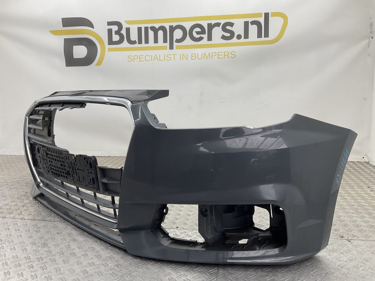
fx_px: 314
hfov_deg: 61.7
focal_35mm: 29
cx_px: 188
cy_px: 140
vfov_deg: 48.2
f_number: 1.8
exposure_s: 1/120
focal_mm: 3
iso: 25
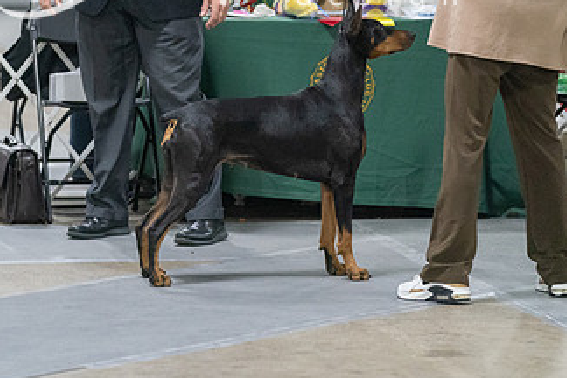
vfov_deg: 5.0
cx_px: 240
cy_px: 50
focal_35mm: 272
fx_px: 4284
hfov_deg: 7.6
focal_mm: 152
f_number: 2.8
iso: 6400
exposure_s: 1/320
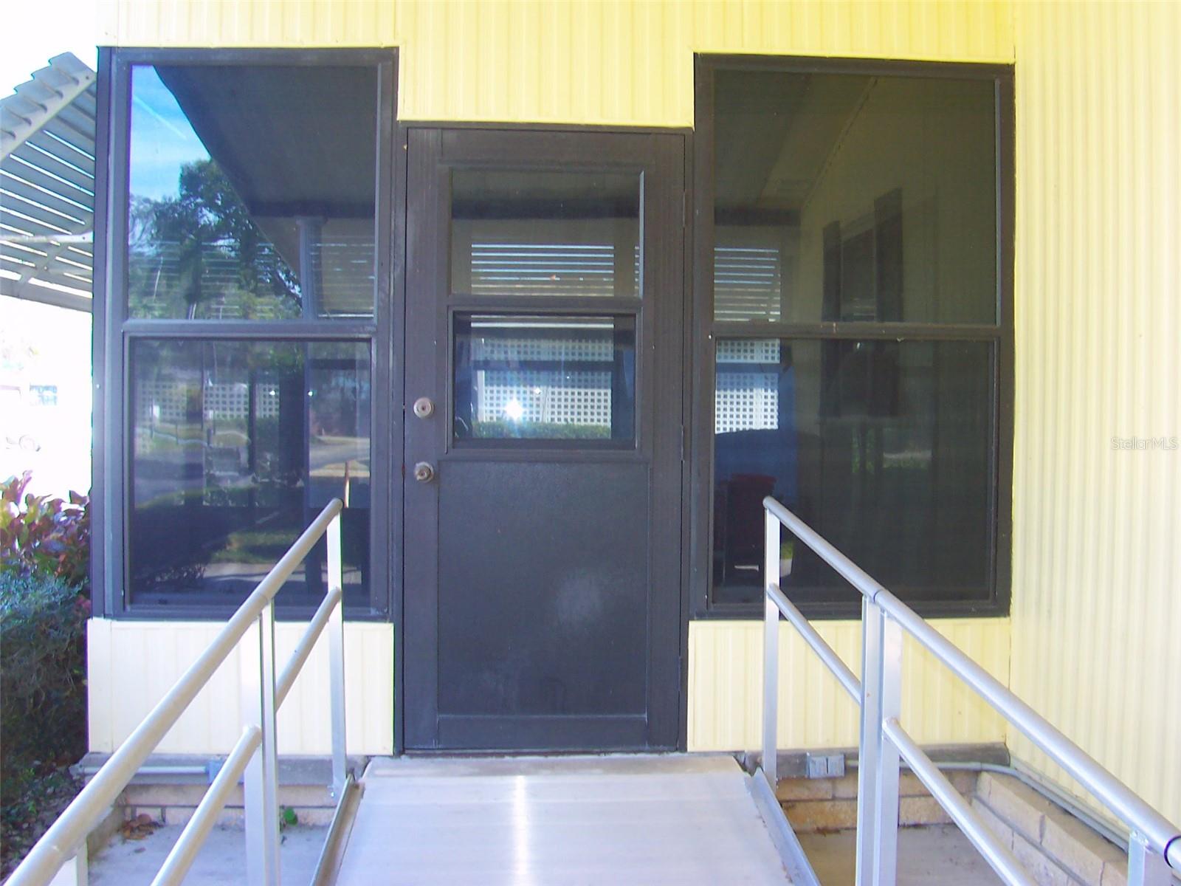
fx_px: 1262
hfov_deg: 50.1
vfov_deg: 38.7
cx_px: 590
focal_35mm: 37
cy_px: 443
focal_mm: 5.6
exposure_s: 1/60
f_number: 2.8
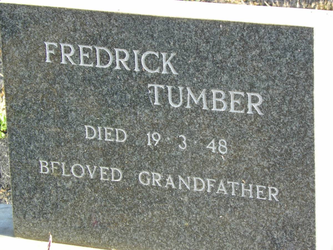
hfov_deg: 11.1
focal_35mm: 178
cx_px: 166
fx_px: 1712
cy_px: 125
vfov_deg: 8.3
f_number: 4.5
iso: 64
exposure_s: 1/80
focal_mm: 31.7
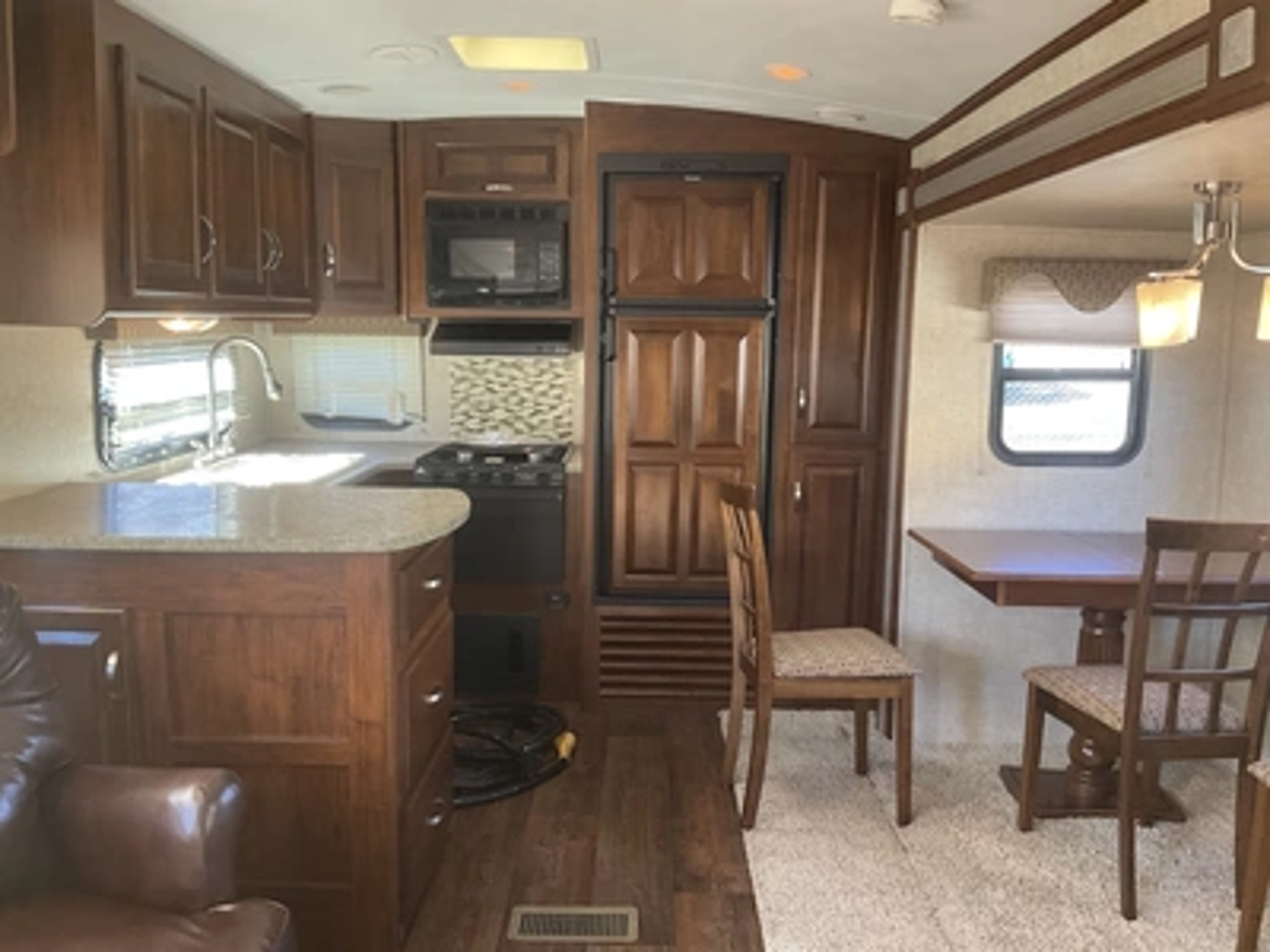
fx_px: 1064
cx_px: 635
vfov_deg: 48.2
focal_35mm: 29
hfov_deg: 61.7
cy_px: 476
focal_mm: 3
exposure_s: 1/60
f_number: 1.8
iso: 100
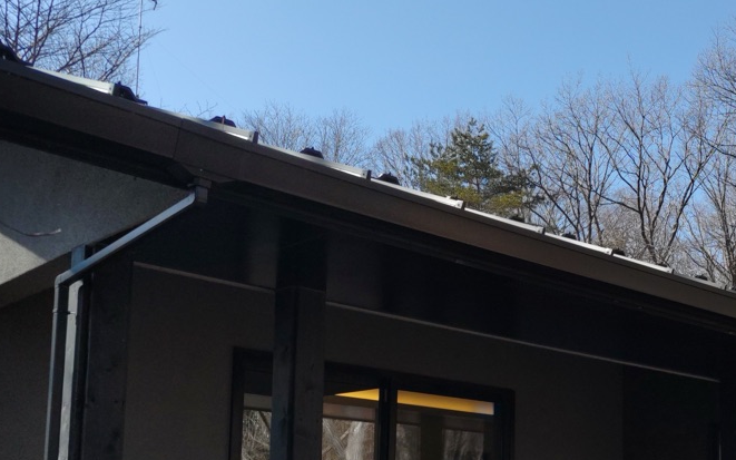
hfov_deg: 39.8
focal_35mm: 50
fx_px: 1003
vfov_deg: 25.1
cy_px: 403
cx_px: 492
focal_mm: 4.8
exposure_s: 1/516
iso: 50
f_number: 1.79
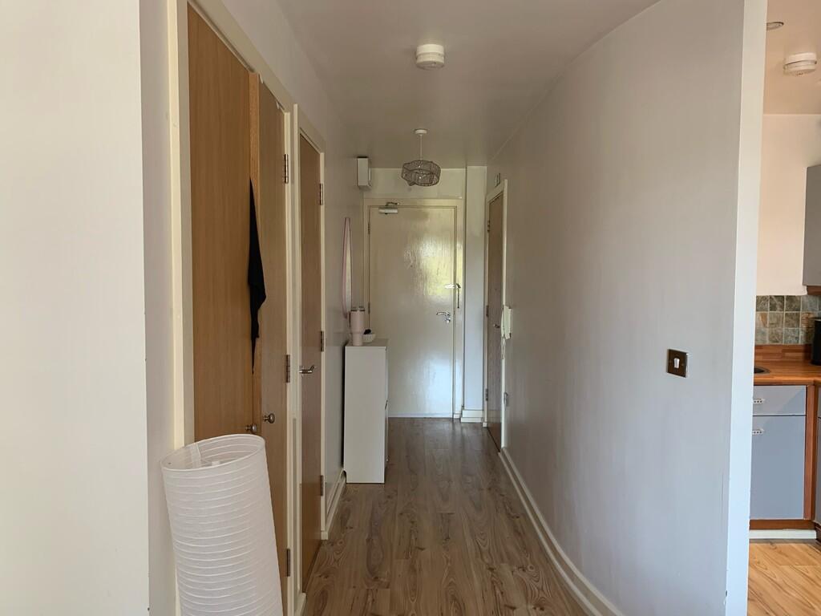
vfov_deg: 53.1
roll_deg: +0.1
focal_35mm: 26
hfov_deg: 67.3
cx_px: 410
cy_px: 308
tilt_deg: -2.5
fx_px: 617
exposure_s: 1/50
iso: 100
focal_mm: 4.25
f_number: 1.8
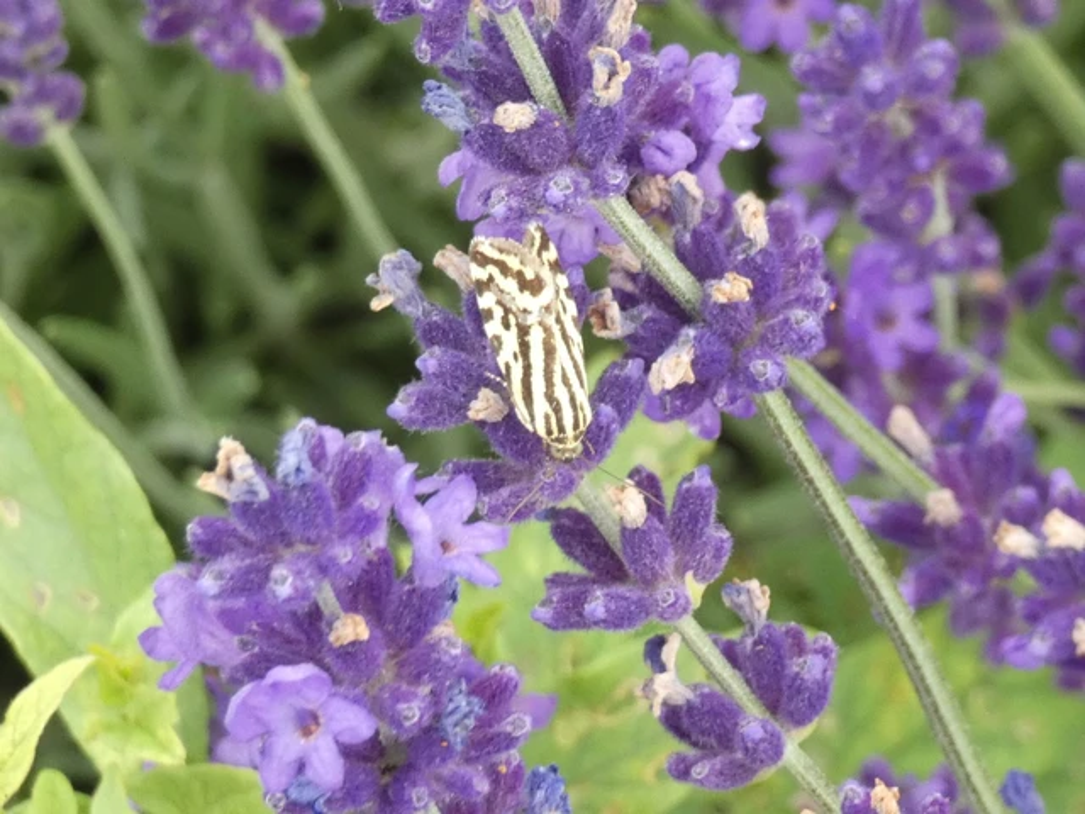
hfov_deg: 15.8
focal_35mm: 125
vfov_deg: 11.9
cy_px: 407
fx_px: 3918
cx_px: 542
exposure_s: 1/80
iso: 400
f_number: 5.2
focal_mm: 22.4
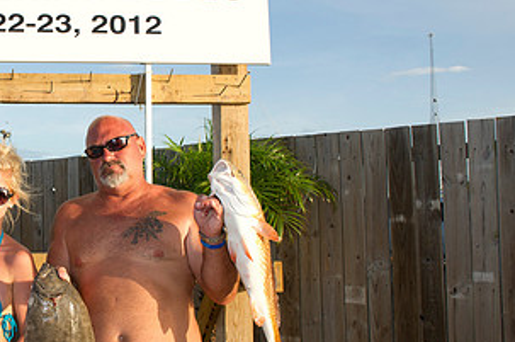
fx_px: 657
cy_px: 163
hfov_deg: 39.5
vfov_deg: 29.1
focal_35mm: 46
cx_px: 44
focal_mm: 24
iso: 200
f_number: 6.3
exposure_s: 1/250
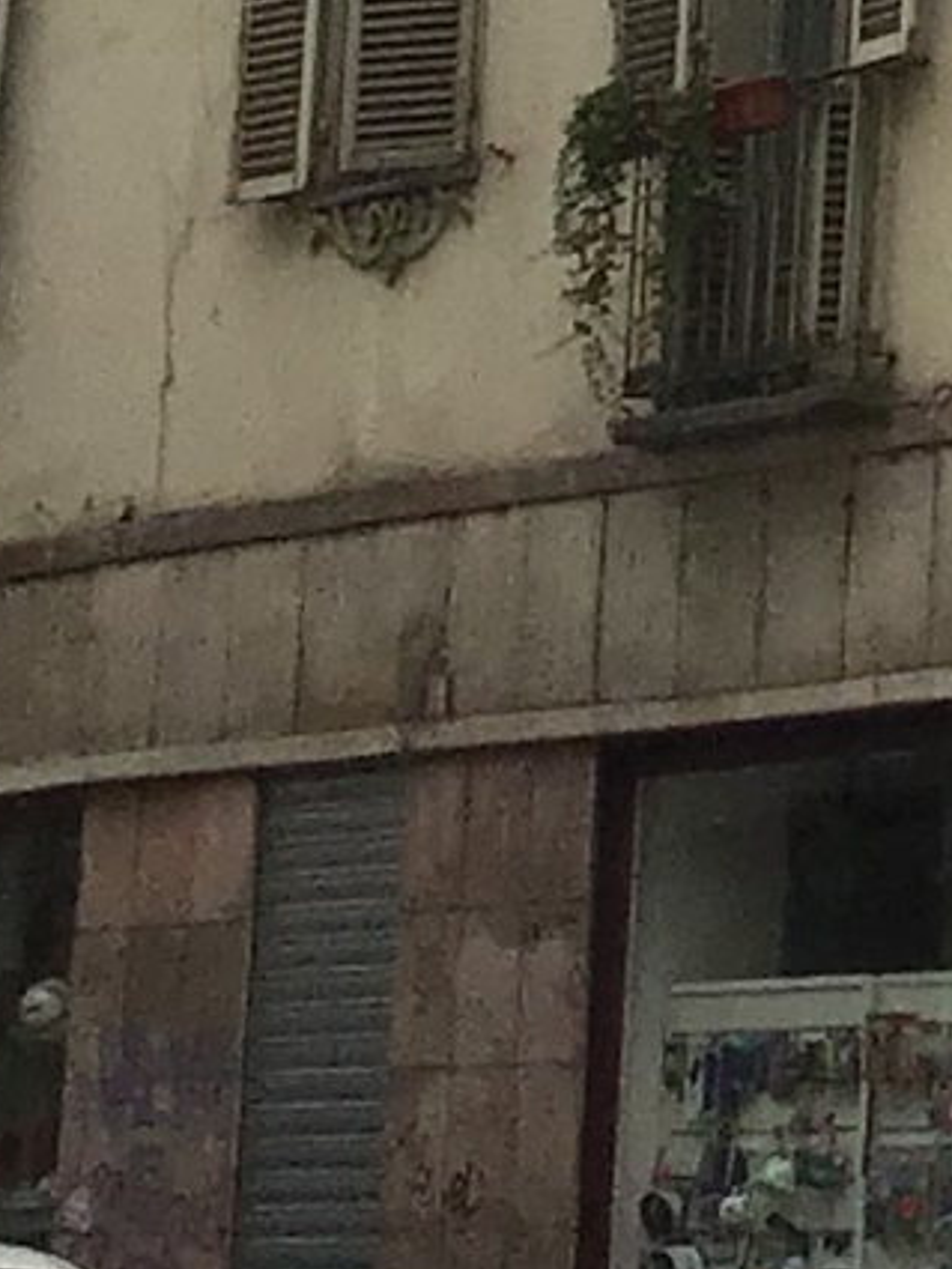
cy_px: -1872
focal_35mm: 204
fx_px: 7477
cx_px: 2373
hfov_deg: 6.8
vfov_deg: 8.7
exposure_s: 1/136
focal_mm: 3.3
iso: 25
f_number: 2.4
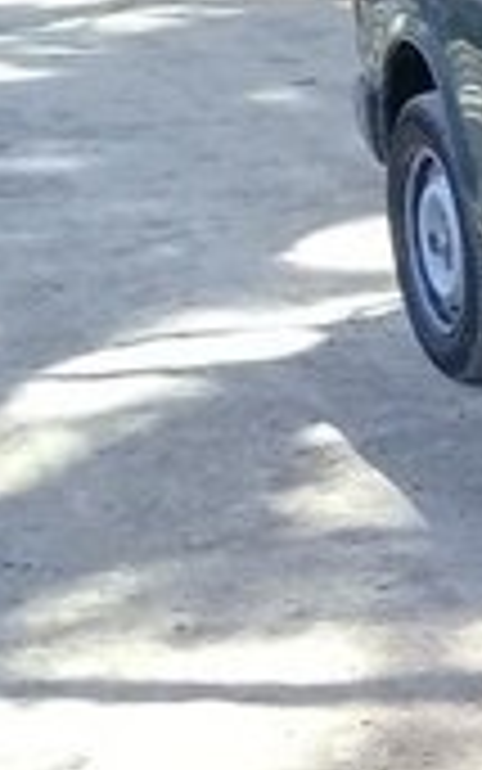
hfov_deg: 8.8
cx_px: 1369
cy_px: 525
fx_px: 2667
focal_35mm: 127
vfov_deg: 16.4
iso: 50
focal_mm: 3.3
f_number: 2.2
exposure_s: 1/145
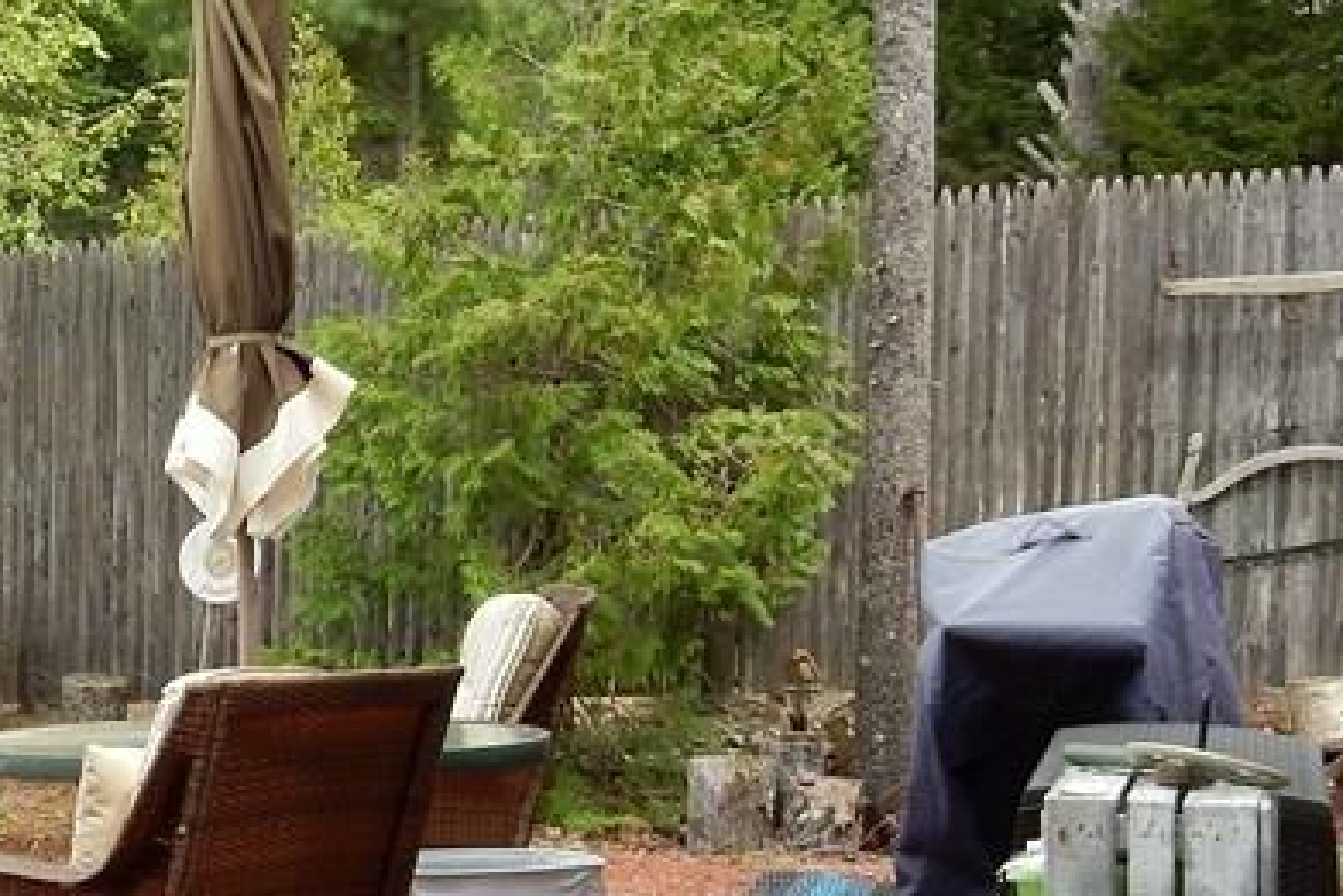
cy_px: 566
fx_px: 3657
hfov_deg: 20.2
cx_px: 21
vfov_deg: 14.0
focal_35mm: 98
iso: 125
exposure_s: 1/200
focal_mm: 6.4
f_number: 4
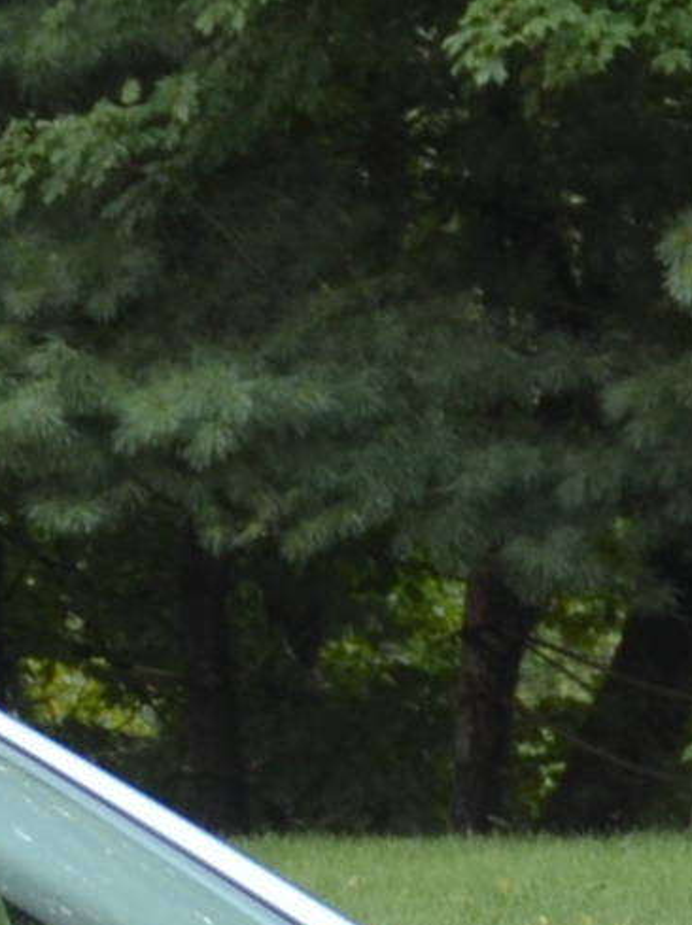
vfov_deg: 9.5
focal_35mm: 196
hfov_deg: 7.5
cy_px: 1816
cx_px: -250
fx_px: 5231
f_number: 4
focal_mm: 18
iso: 400
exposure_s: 1/60
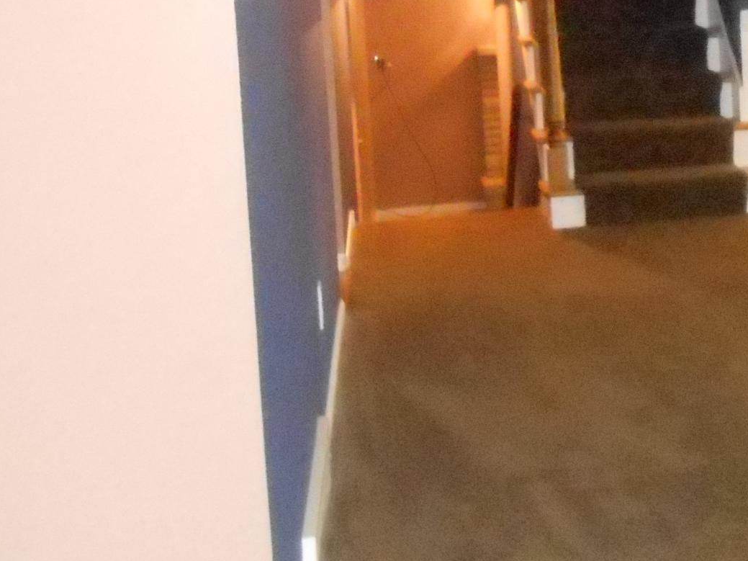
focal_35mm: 77
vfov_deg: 18.8
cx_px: 828
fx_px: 1664
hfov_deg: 23.7
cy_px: 61
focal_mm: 5.3
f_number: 3.8
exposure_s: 1/25
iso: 1600
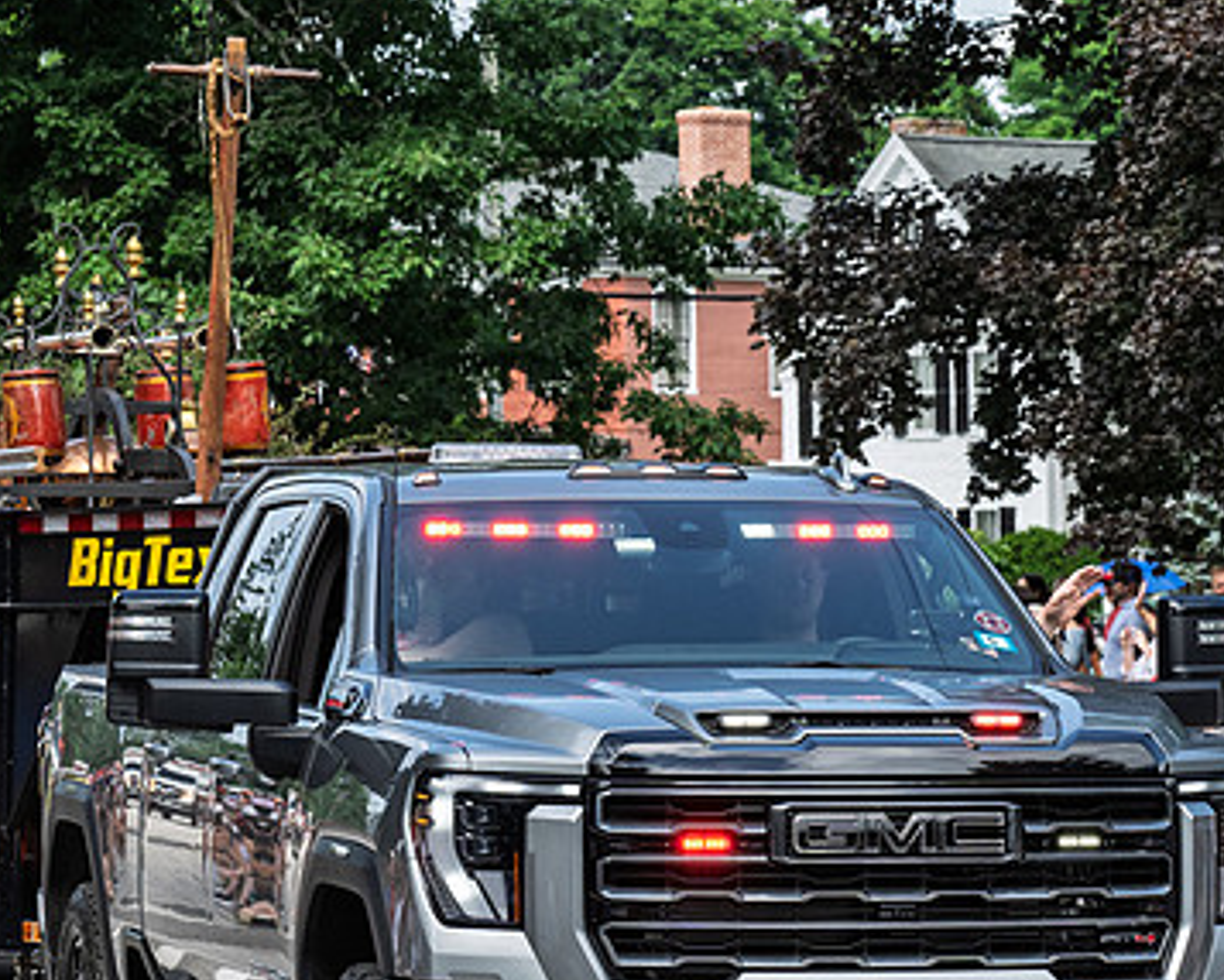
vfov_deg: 8.8
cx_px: 607
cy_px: 547
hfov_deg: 11.0
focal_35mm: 176
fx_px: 6379
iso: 500
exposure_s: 1/500
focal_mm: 76
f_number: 7.1
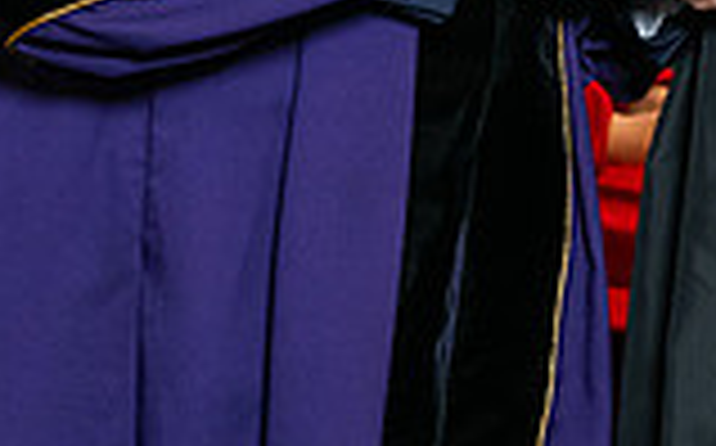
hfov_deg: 9.1
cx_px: 464
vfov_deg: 5.6
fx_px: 4503
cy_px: -336
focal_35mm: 231
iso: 2500
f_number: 5
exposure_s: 1/200
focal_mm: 62
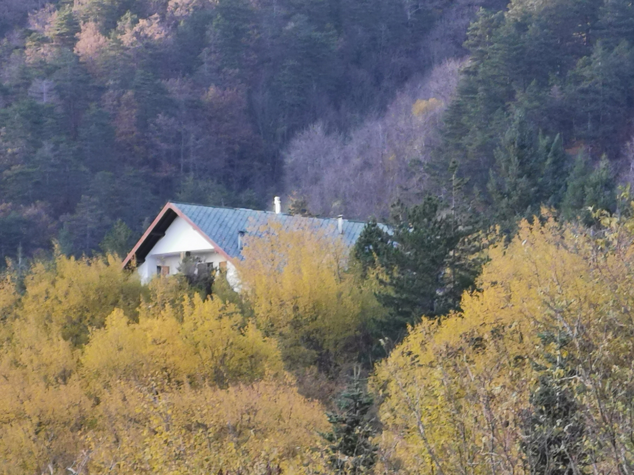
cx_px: 317
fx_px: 3846
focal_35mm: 210
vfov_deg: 7.1
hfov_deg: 9.4
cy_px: 238
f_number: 2.4
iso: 80
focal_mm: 7.48
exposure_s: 1/50
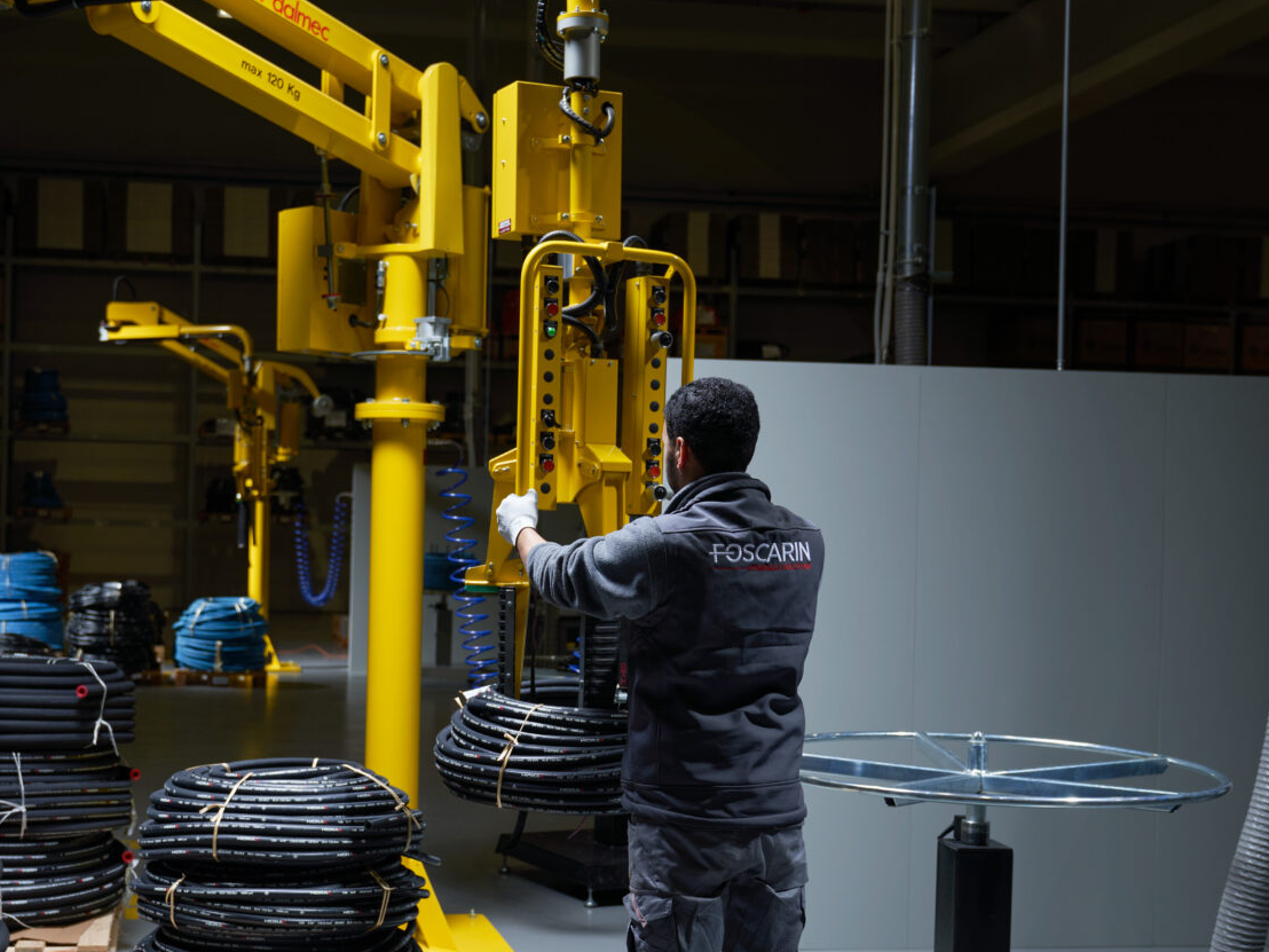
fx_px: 1760
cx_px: 410
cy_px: 548
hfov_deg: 39.1
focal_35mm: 48
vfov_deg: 30.2
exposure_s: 1/160
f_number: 3.5
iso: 100
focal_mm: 36
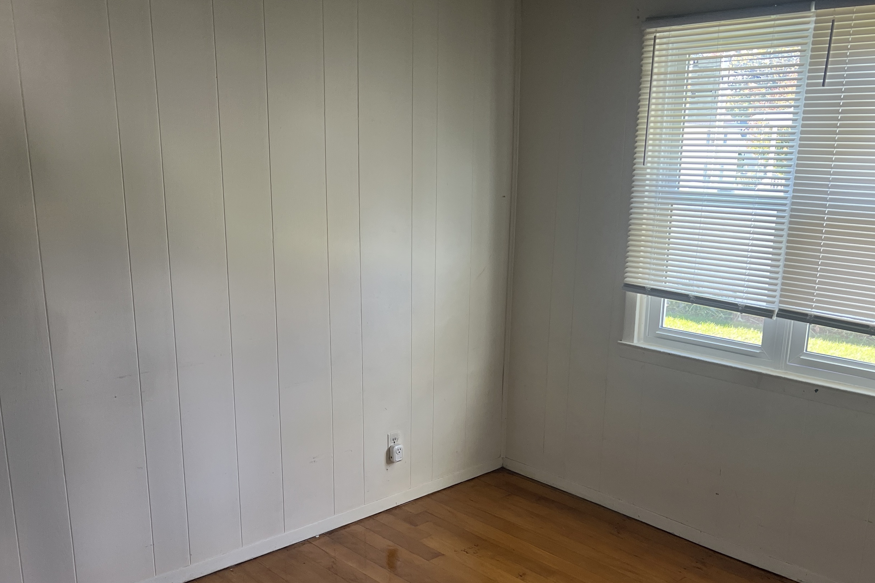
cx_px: 482
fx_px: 826
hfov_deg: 55.7
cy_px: 383
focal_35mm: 34
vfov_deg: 38.5
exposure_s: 1/111
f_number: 1.5
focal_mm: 5.7
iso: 125
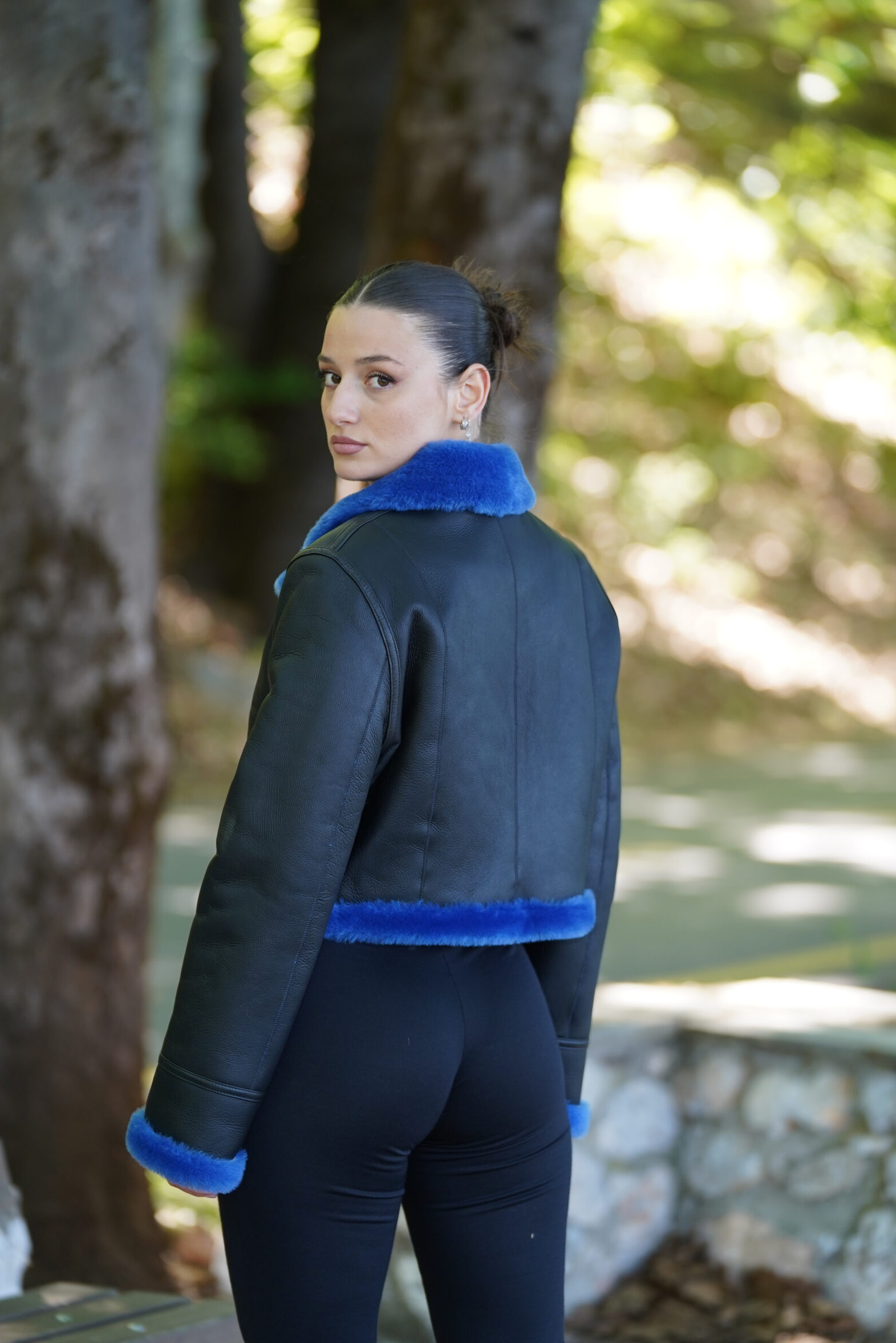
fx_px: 5151
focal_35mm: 138
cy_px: 664
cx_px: 456
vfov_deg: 14.9
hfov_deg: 9.9
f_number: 2.8
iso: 500
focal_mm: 127
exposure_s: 1/320
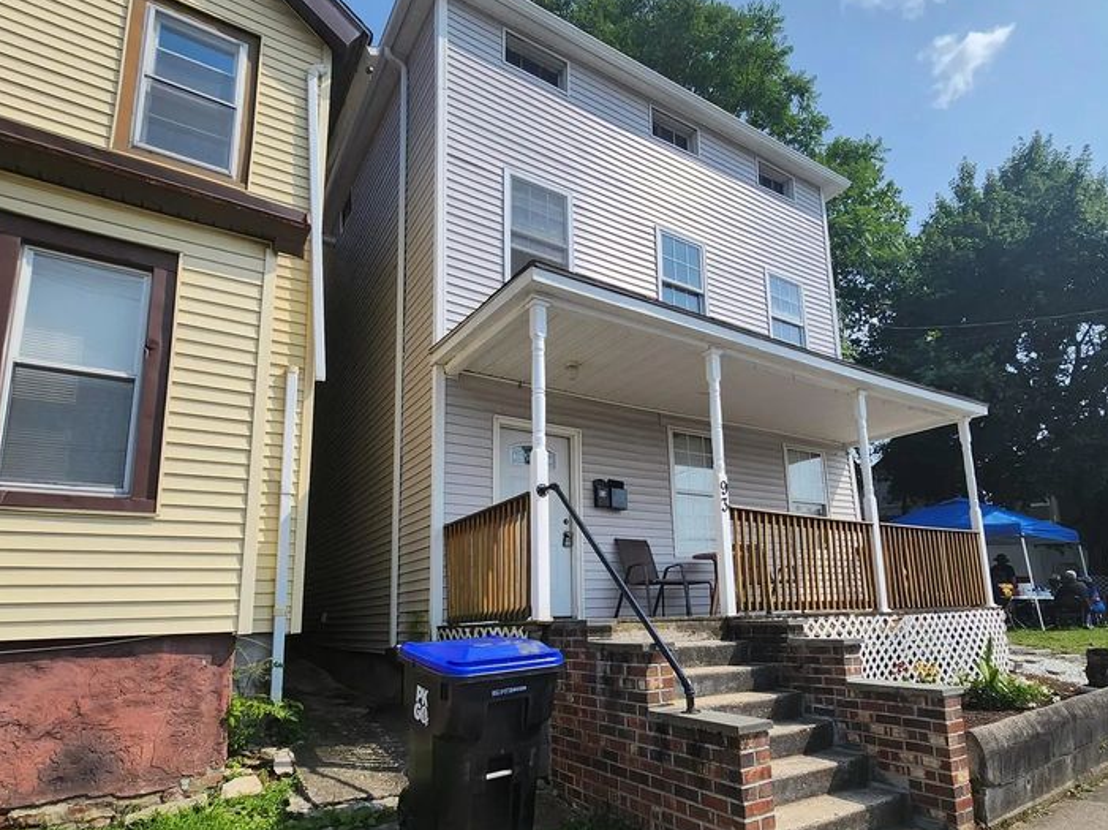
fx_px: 608
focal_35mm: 19
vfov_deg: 68.1
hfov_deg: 84.3
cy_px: 490
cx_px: 620
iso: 32
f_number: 2.2
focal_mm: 1.74
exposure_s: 1/1208
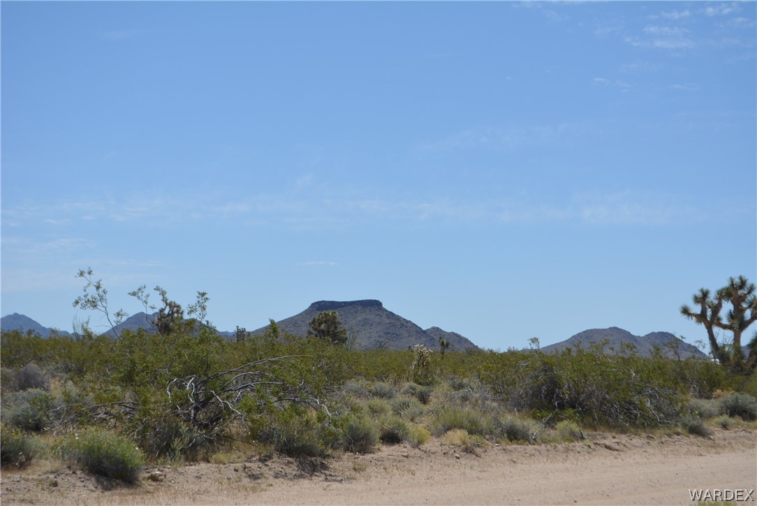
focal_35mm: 82
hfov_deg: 24.6
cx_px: 378
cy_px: 253
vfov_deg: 16.6
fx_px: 1736
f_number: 8
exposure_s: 1/2000
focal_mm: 55
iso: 400
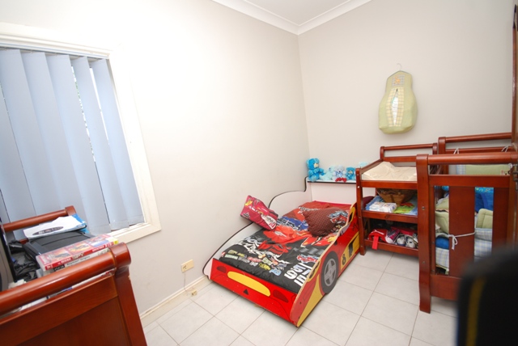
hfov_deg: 100.3
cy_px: 173
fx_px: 216
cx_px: 259
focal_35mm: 15
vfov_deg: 77.4
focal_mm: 10
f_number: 4
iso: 280
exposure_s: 1/60
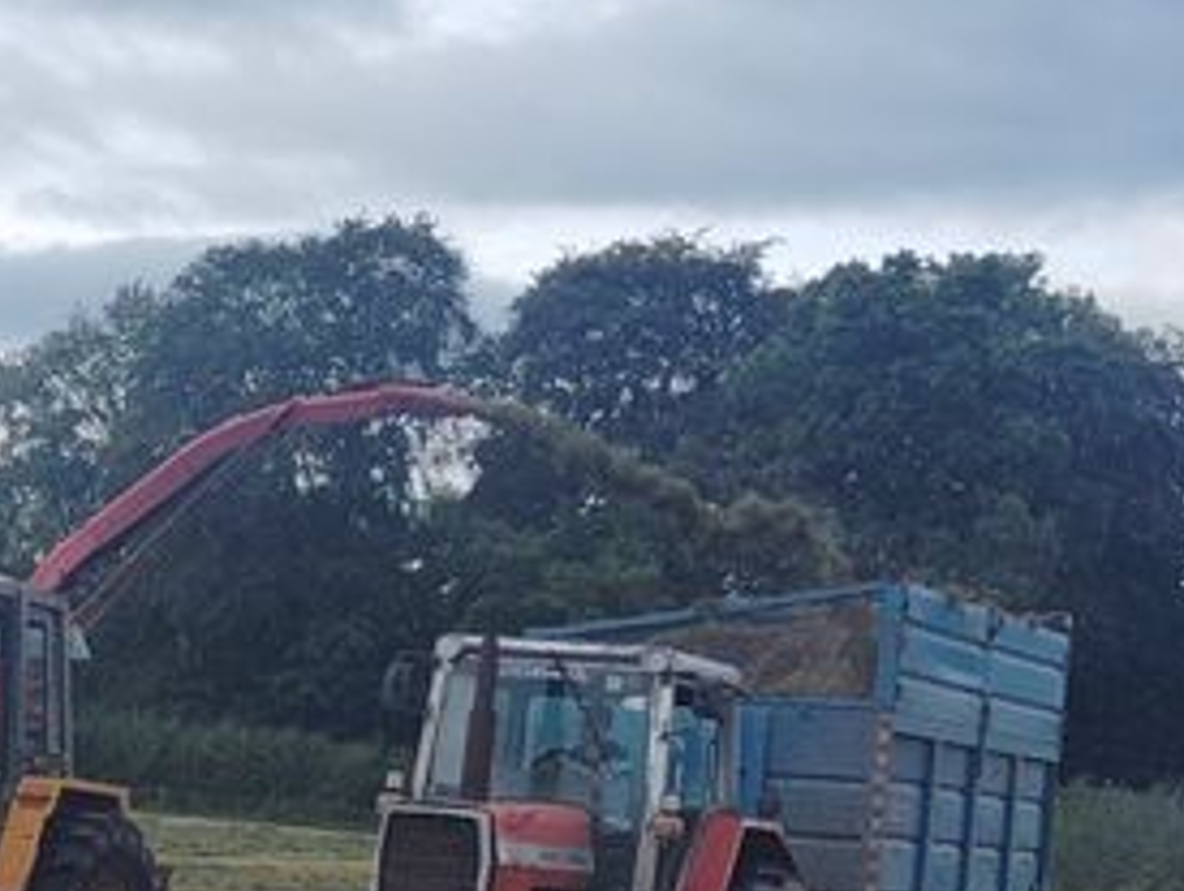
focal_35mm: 61
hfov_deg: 30.1
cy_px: 508
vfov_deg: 24.1
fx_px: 2089
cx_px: 86
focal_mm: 4.22
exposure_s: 1/315
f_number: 1.8
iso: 50
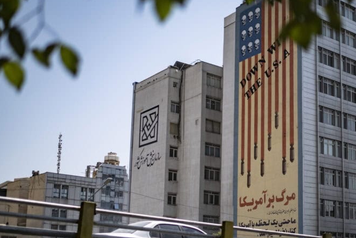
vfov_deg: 24.8
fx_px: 534
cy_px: 177
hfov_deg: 36.2
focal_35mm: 54
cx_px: 254
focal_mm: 23
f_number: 1.4
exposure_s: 1/26000
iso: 640
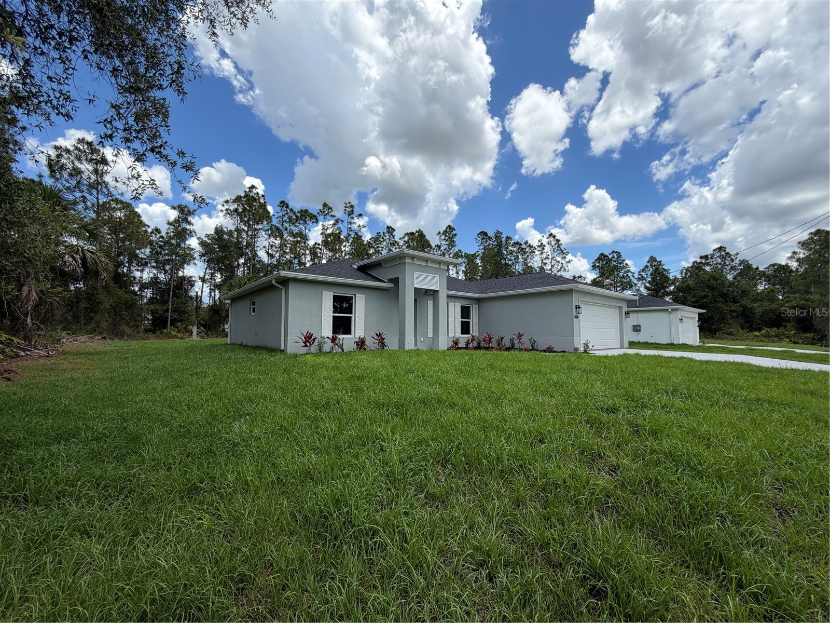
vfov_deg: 85.7
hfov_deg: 102.1
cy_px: 312
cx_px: 415
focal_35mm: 14
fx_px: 336
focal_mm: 2.22
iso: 20
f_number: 2.2
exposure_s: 1/770
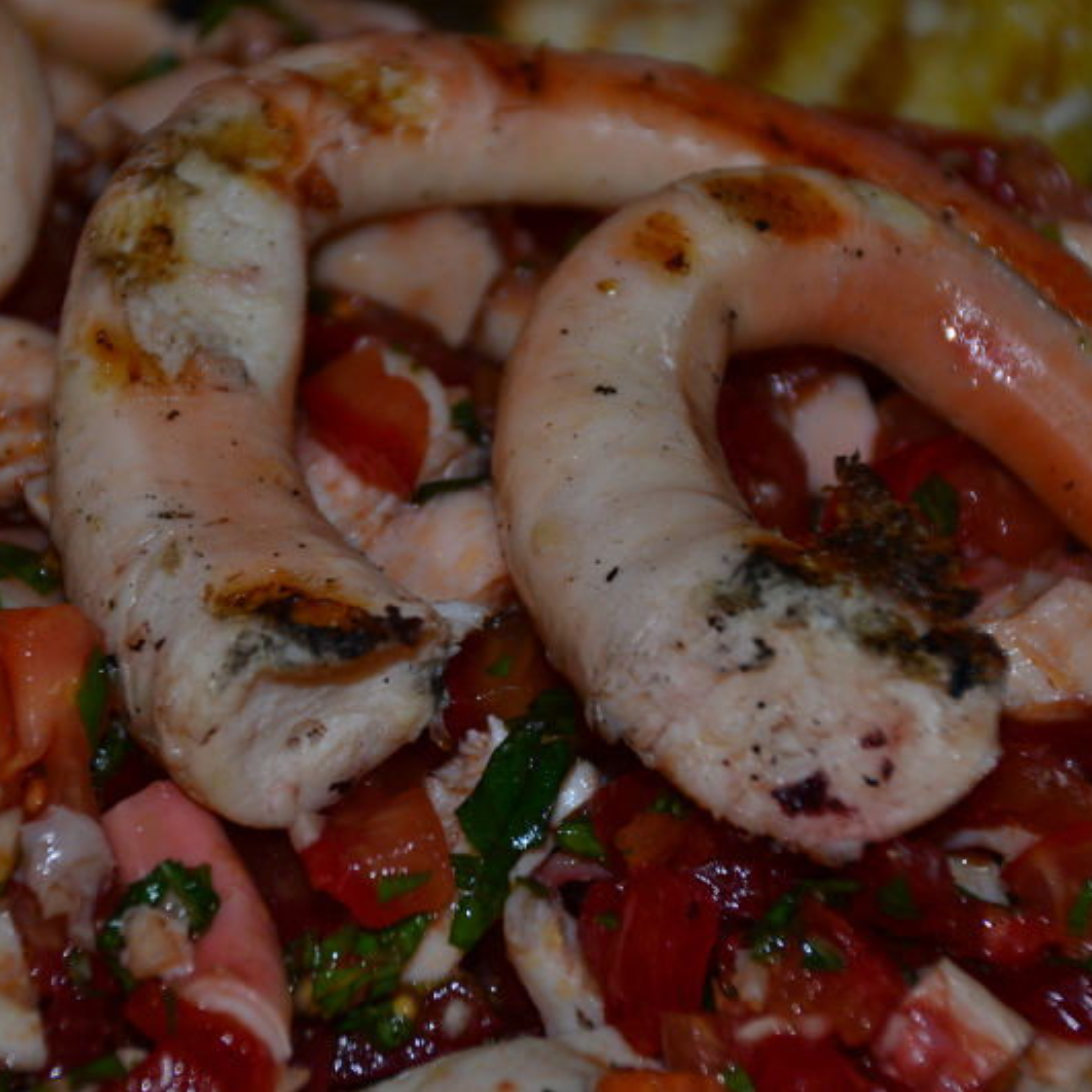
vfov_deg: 8.9
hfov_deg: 8.9
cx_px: 442
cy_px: 546
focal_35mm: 196
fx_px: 6995
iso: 200
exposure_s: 1/60
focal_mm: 102
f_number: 5.6
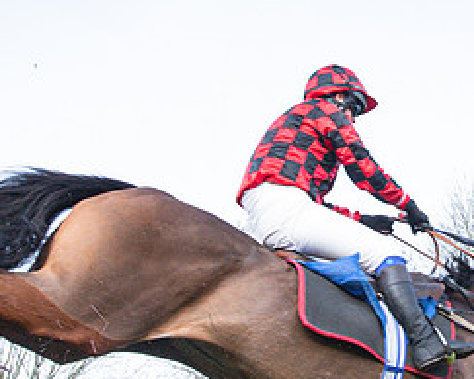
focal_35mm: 77
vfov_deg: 19.9
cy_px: 167
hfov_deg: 24.0
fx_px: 1079
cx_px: 441
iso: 2000
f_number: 8
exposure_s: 1/1000
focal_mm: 19
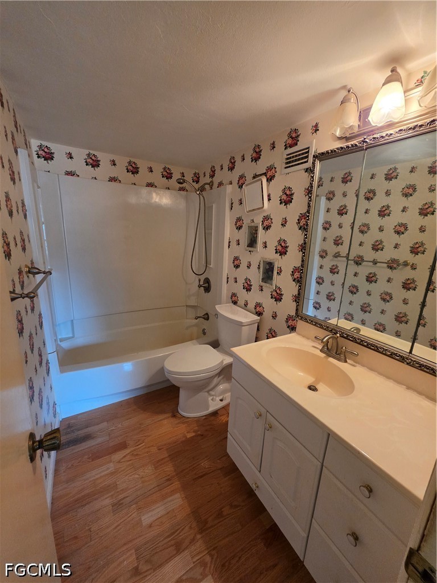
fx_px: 219
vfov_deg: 106.2
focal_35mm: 13
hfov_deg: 89.9
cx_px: 218
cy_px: 292
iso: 250
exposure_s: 1/120
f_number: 1.9
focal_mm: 2.2
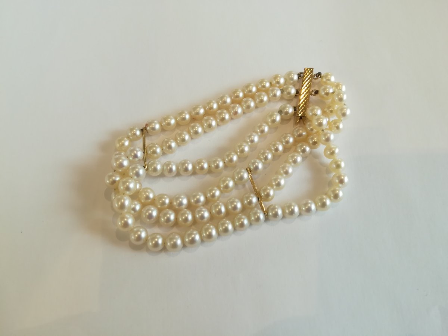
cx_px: 224
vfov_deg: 53.1
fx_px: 336
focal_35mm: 26
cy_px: 168
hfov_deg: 67.3
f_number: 2.2
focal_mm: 3.83
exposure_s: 1/50
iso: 80
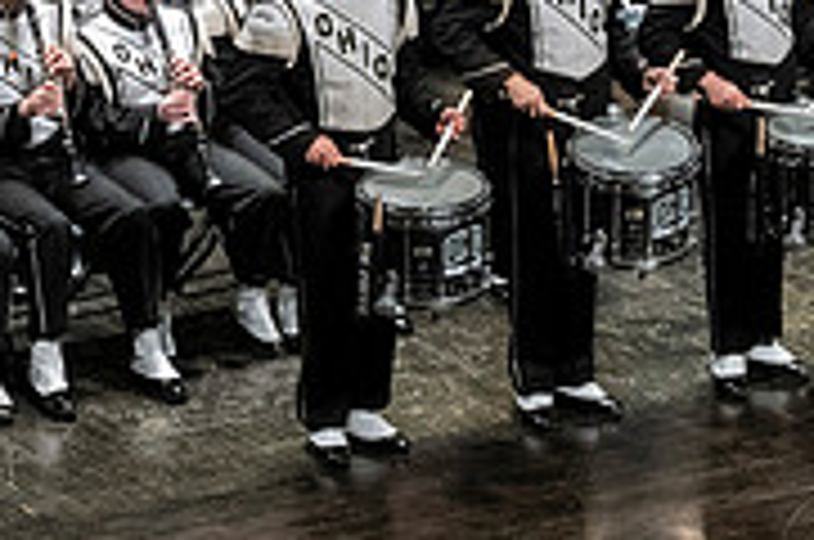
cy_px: -274
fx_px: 7606
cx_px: 400
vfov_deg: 4.0
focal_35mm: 337
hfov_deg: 6.1
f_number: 4
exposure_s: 1/500
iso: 3200
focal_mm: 70
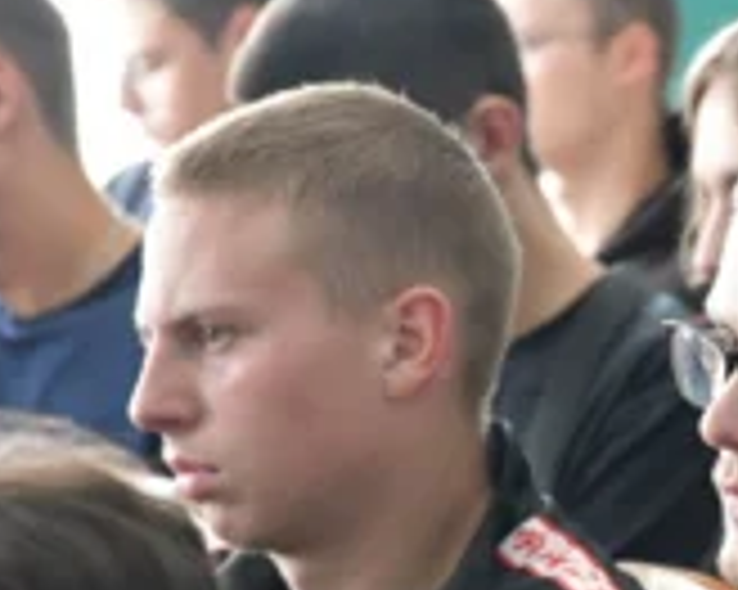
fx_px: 8382
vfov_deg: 4.0
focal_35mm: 384
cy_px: 421
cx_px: 792
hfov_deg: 5.0
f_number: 5.6
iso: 2000
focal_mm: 112
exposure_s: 1/50
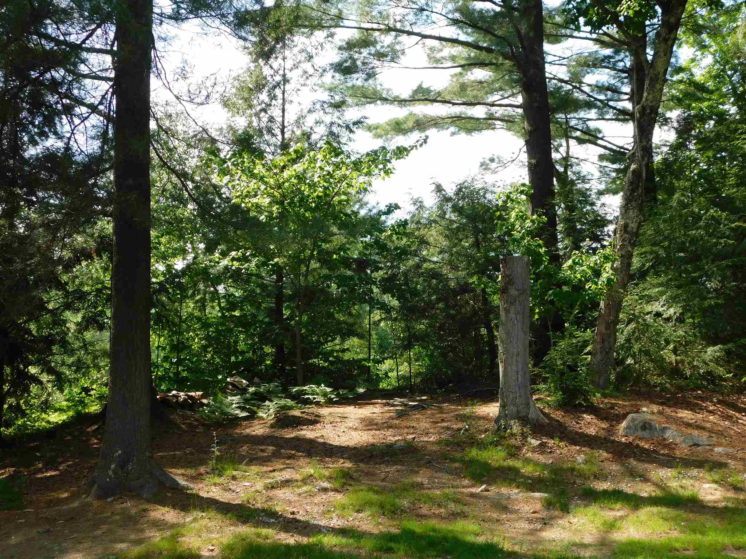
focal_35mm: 40
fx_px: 862
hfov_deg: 46.8
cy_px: 280
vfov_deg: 36.0
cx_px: 373
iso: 125
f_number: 3.6
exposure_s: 1/320
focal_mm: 7.1
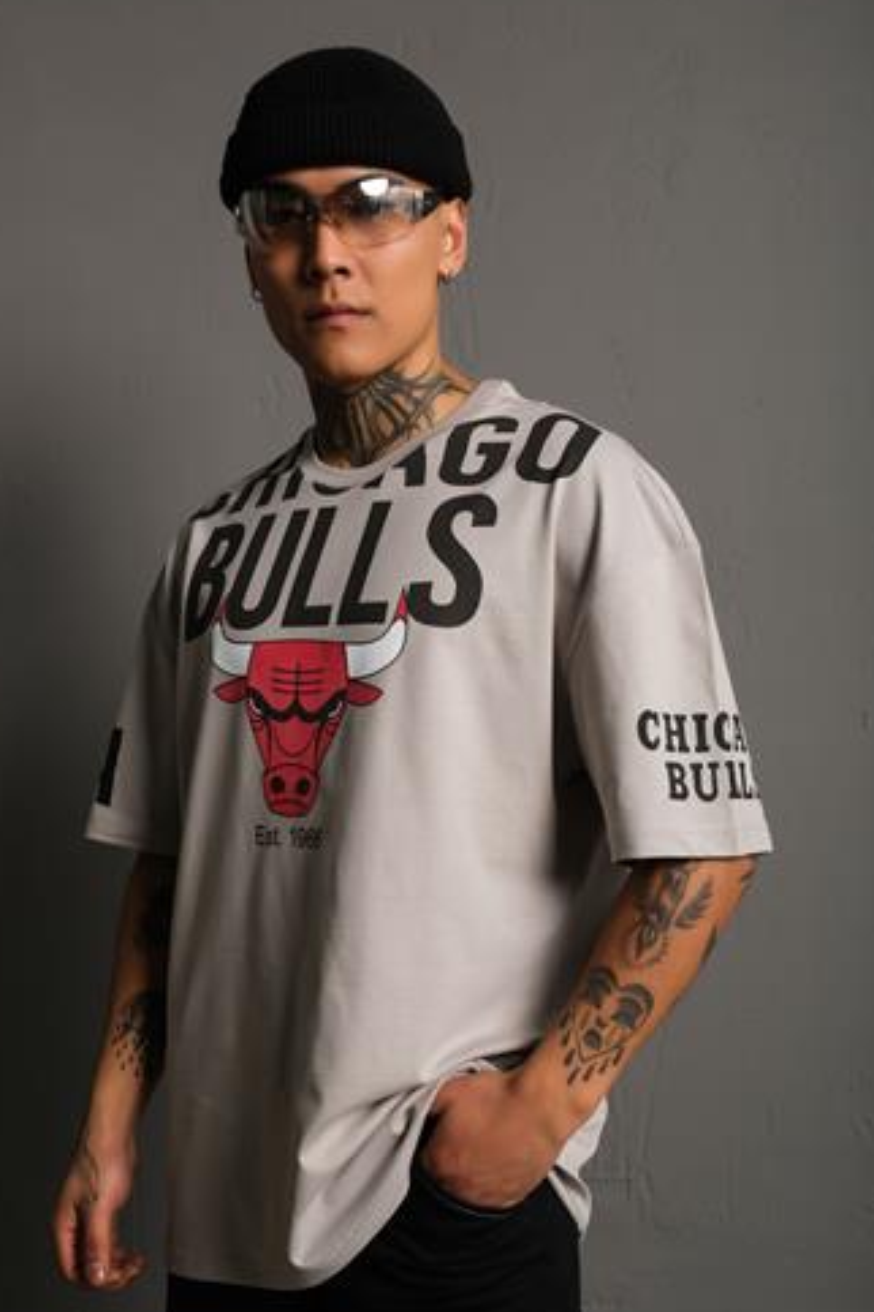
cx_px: 402
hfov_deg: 33.4
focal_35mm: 40
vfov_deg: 48.4
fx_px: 1457
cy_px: 713
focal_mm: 22.3
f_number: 5
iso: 160
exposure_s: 1/160
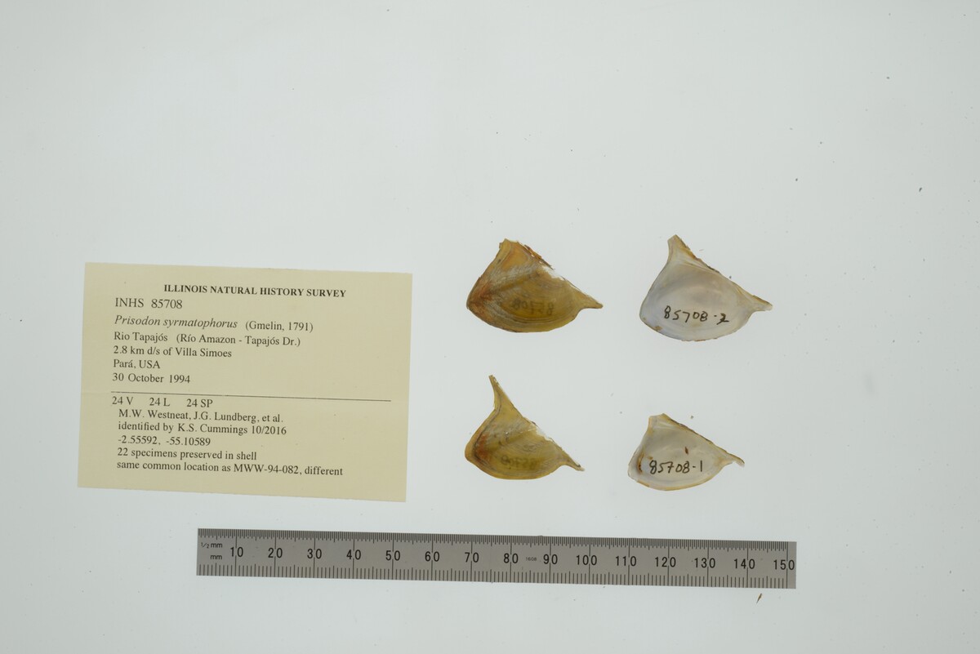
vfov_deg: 22.6
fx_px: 1634
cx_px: 490
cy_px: 327
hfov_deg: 33.4
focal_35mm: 60
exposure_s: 1/13
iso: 100
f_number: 32
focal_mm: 60
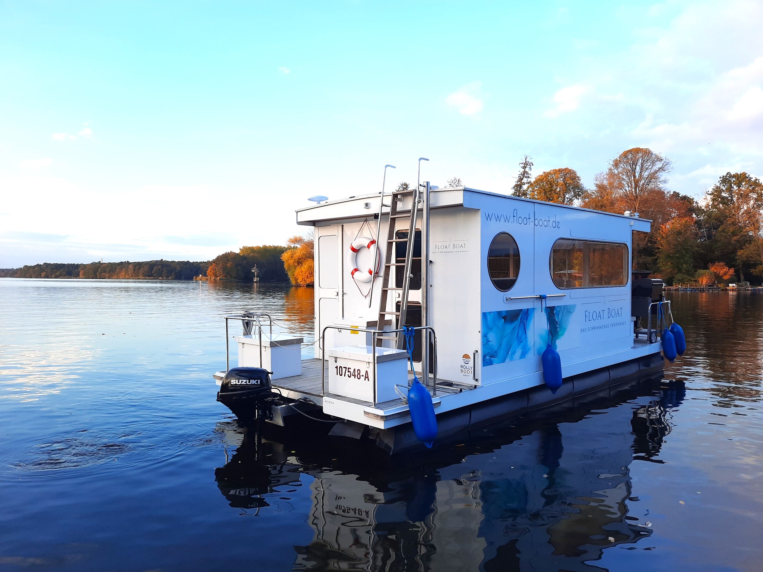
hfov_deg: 69.4
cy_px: 286
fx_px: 551
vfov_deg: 54.9
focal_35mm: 25
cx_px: 382
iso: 32
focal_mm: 4.6
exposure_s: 1/152
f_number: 2
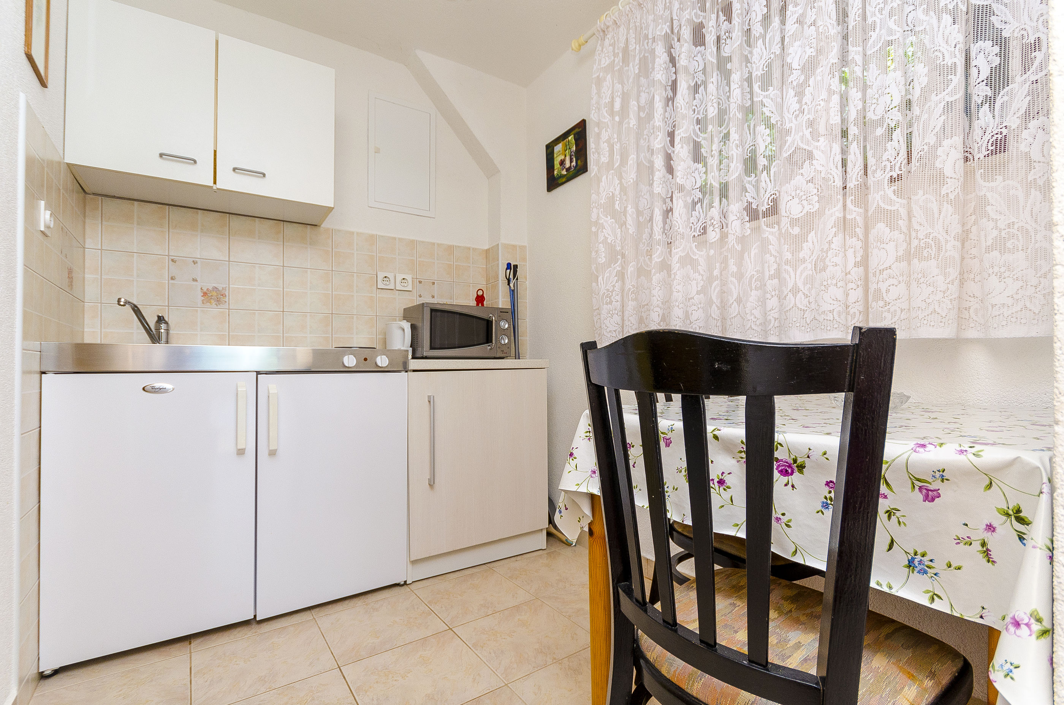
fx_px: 487
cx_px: 532
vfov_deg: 71.8
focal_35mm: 16
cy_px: 352
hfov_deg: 95.1
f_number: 6.3
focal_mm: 11
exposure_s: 1/250
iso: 200
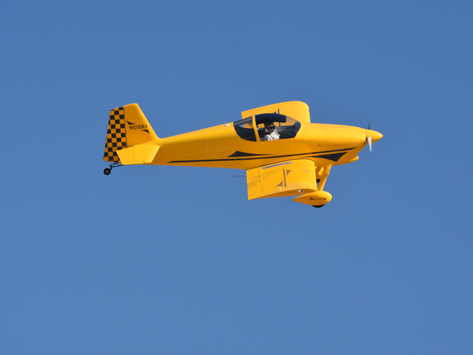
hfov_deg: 3.4
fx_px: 7994
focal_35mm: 585
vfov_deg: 2.5
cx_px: 241
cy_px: 178
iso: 800
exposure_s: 1/800
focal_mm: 360
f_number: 7.1
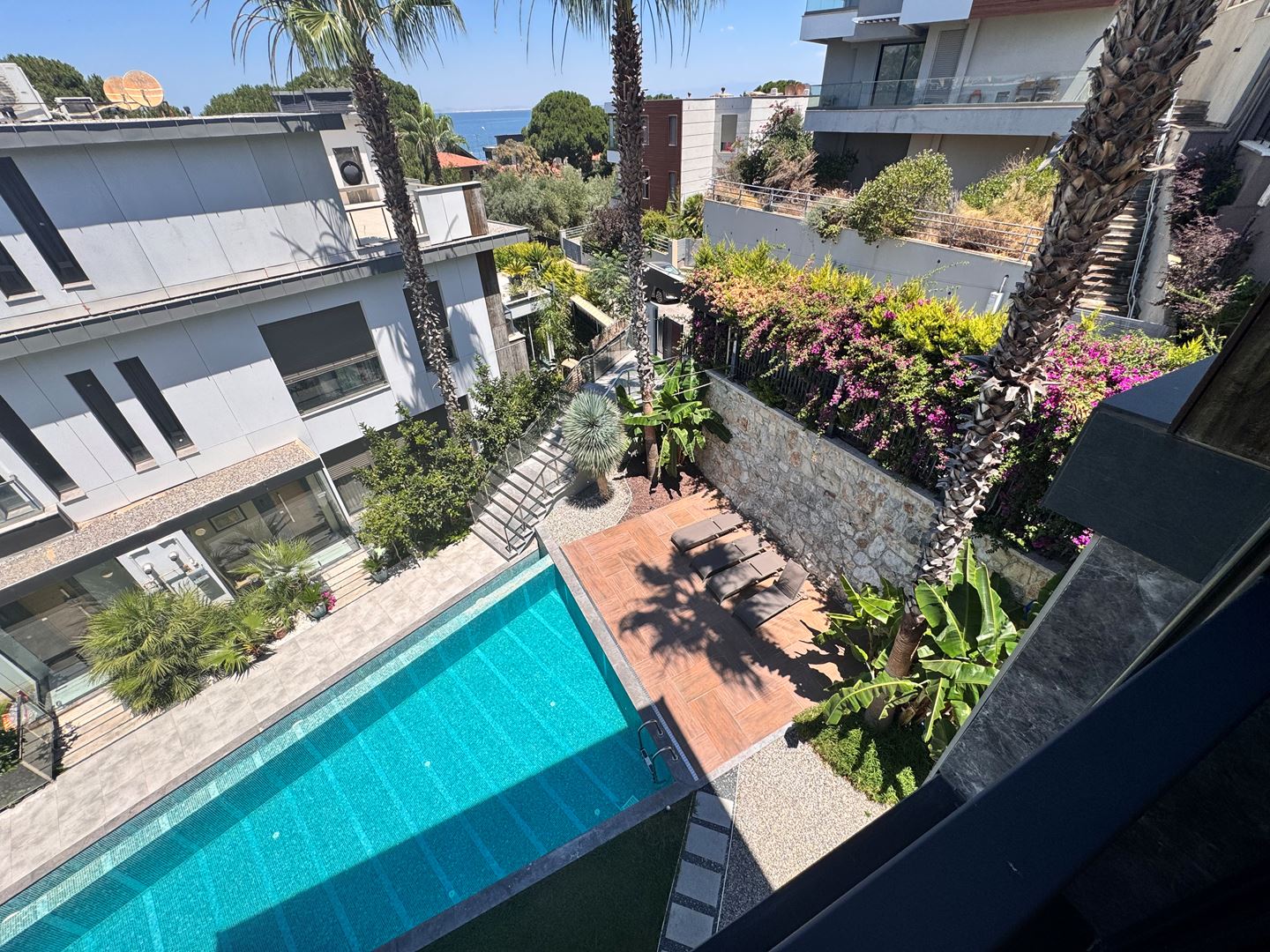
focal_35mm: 14
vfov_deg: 85.7
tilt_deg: -35.8
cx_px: 635
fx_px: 514
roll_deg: +2.5
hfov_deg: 102.1
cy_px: 476
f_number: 2.2
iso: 50
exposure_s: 1/1323
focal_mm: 2.22
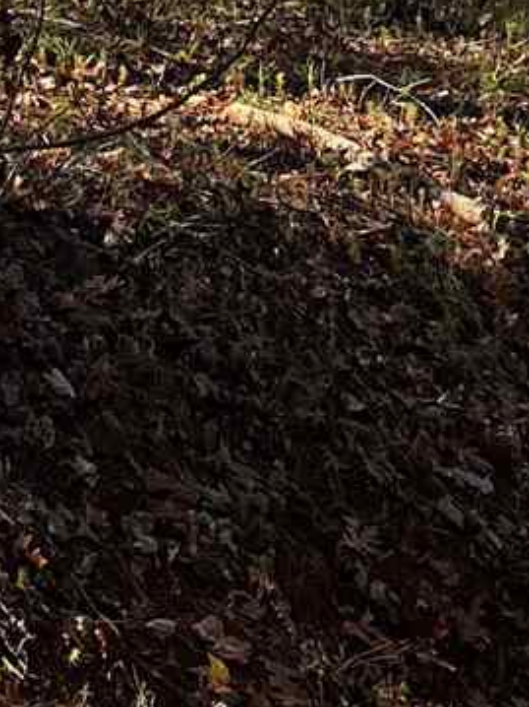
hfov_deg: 8.7
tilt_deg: +7.3
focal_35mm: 167
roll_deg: -0.5
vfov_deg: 11.2
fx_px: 3405
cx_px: -197
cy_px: -482
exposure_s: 1/1028
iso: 50
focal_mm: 5.1
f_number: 1.6
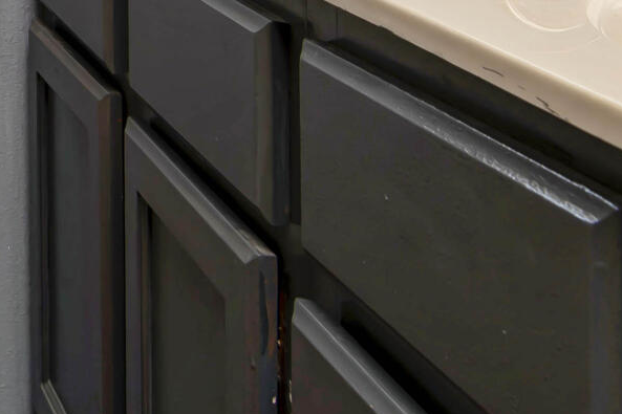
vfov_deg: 15.2
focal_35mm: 81
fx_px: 1399
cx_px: -367
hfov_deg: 20.6
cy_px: -267
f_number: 6.7
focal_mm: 16
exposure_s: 1/60
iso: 100
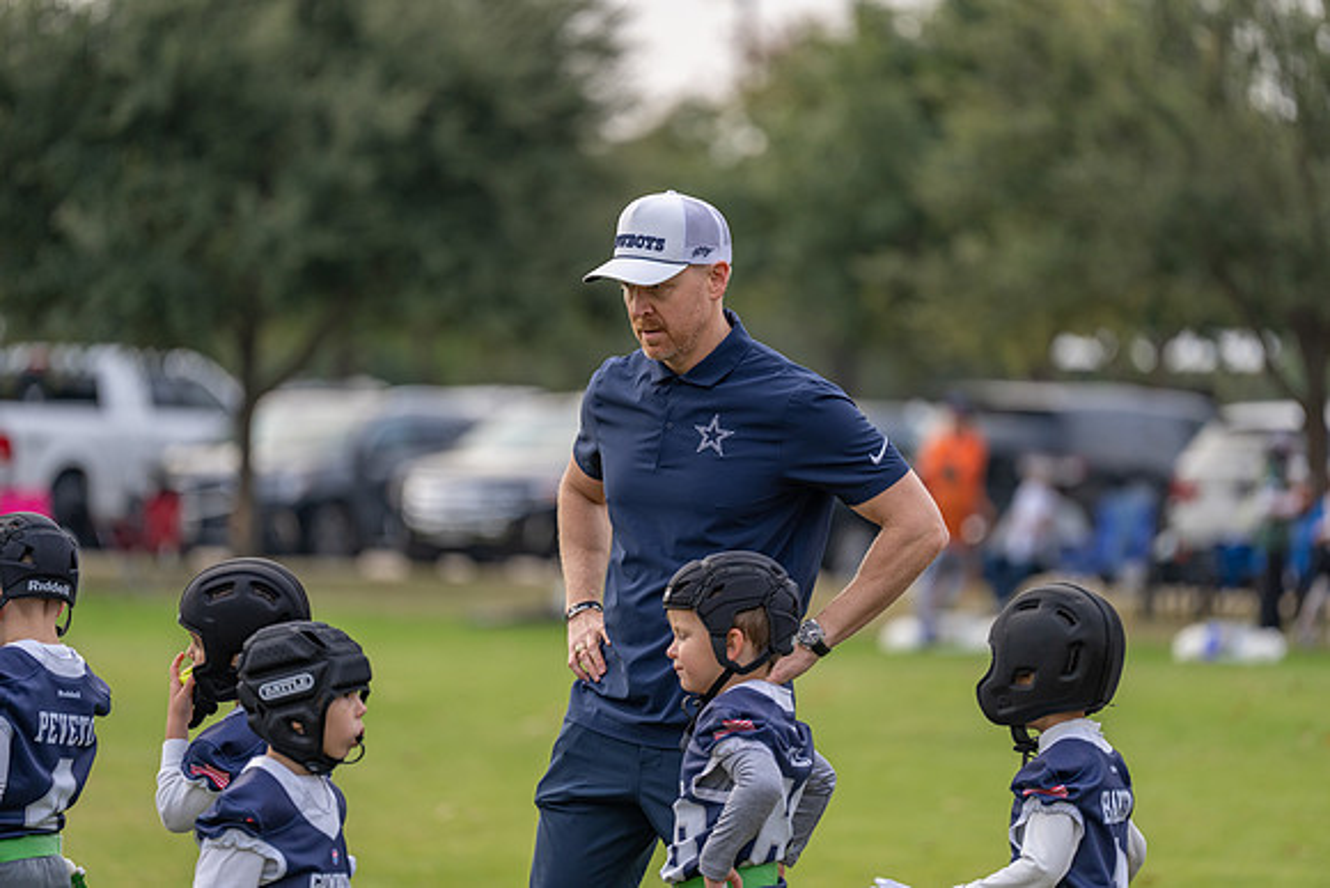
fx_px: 7390
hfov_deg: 10.3
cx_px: 665
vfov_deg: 6.9
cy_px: 444
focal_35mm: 200
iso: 200
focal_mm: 200
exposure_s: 1/500
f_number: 2.8
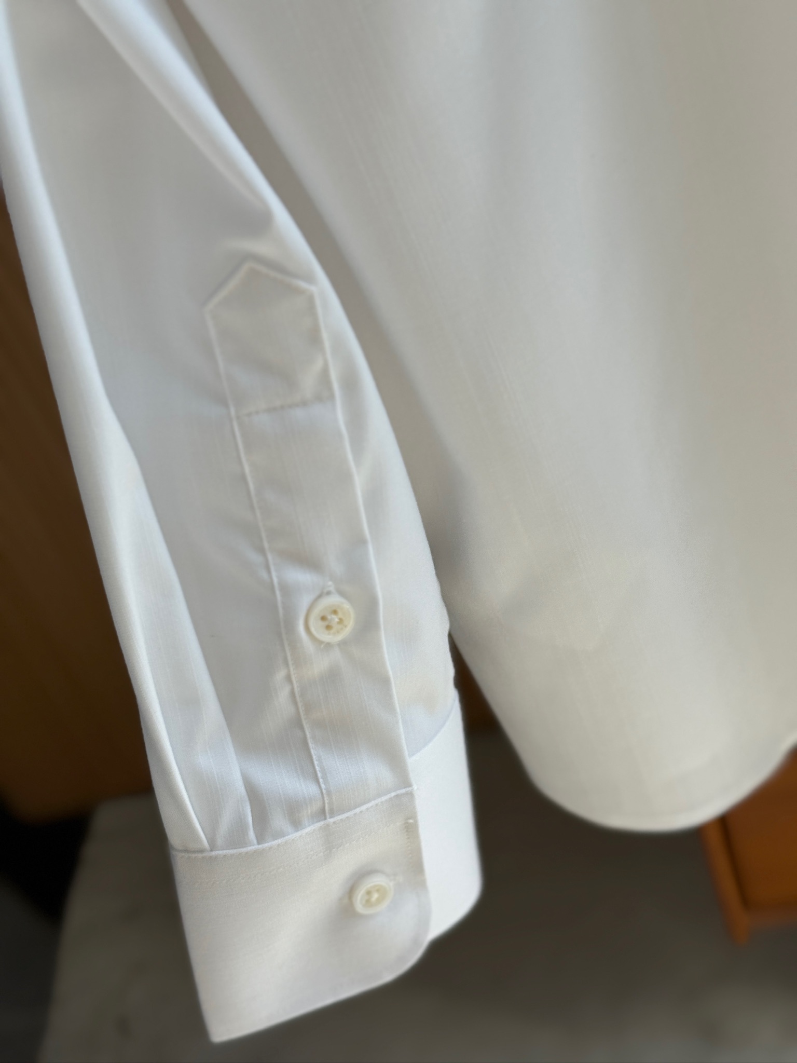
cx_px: 398
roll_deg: +21.5
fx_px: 1474
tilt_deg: -36.3
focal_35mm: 48
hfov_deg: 30.3
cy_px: 532
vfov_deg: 39.7
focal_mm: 6.76
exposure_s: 1/837
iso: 64
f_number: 1.78
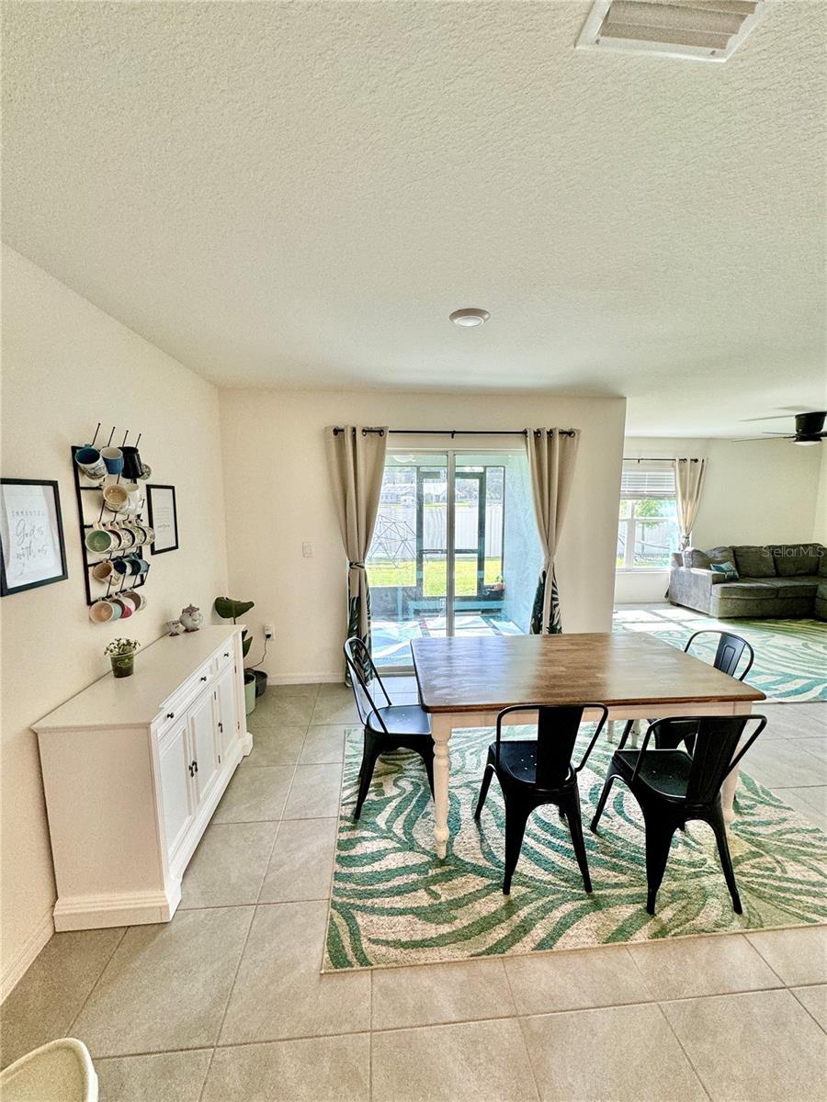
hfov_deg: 85.7
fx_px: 446
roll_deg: -1.0
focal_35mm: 14
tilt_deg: -7.1
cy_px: 551
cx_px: 414
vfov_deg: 102.1
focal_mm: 2.22
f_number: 2.2
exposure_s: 1/120
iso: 100
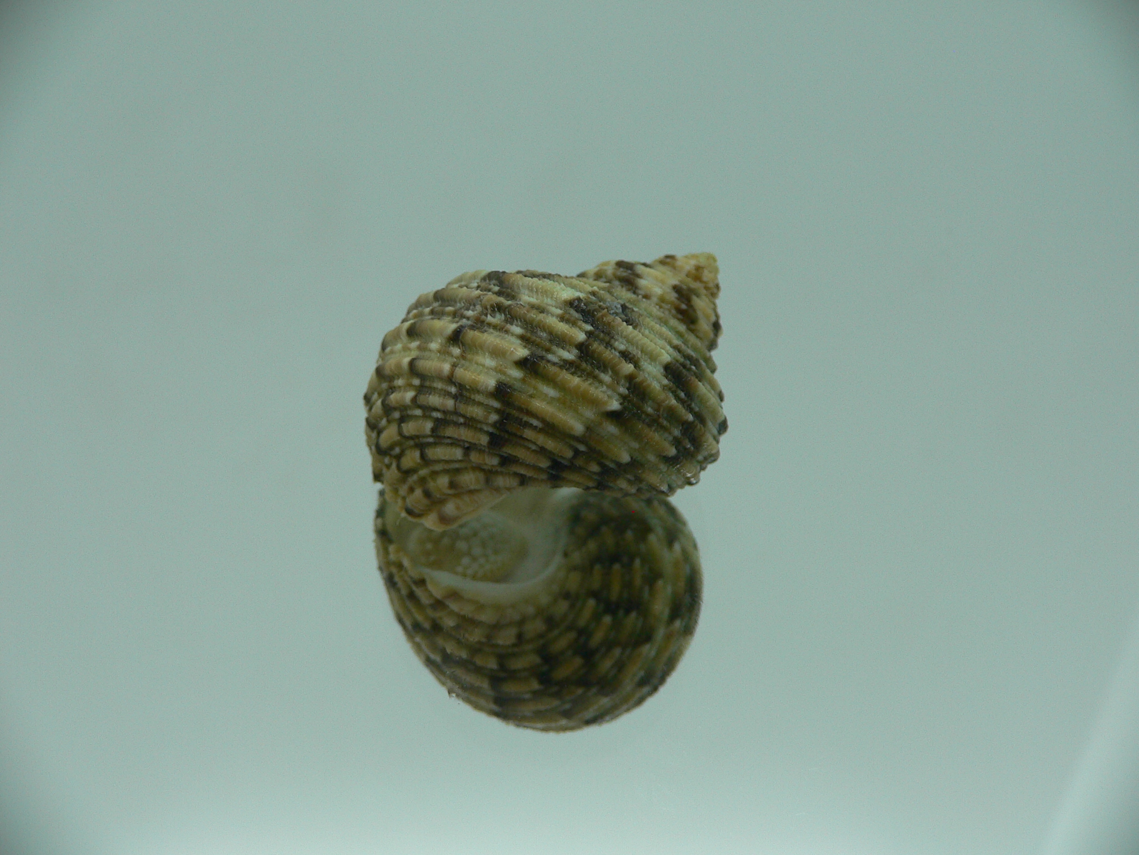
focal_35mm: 35
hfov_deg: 52.6
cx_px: 570
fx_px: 1152
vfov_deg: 40.7
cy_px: 428
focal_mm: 4.6
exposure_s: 1/60
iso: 80
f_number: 2.8
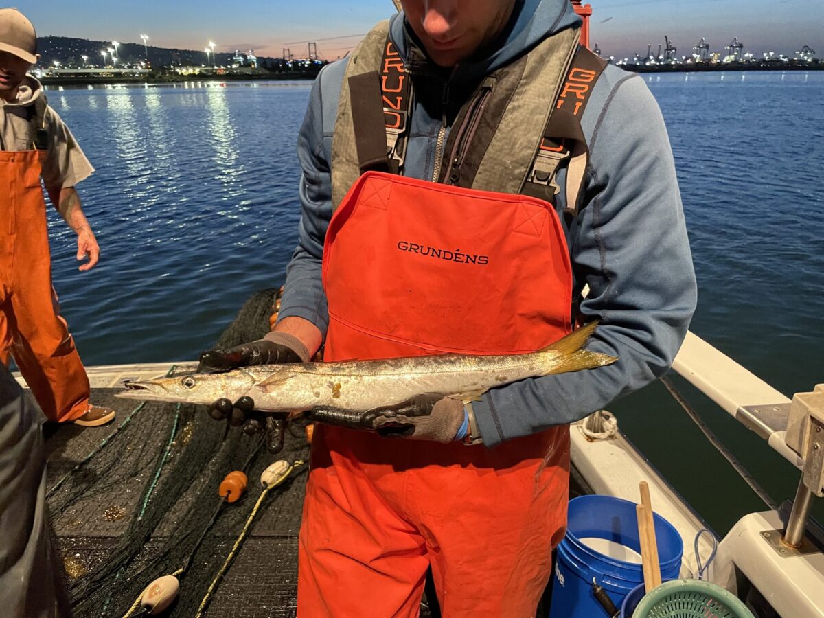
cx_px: 412
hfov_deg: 67.3
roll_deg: +2.2
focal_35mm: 26
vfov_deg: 53.1
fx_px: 619
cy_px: 309
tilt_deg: -18.6
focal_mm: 4.2
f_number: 1.6
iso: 500
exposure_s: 1/39
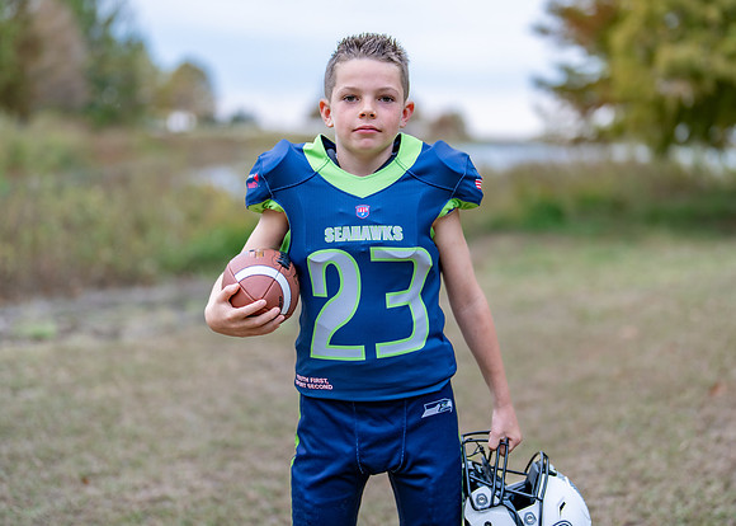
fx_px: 1218
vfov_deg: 24.3
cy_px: 235
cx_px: 383
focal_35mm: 58
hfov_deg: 33.6
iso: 100
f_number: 1.2
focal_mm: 50
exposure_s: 1/500
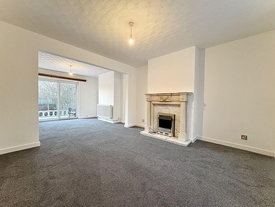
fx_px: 111
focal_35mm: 14
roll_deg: -0.4
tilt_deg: -0.4
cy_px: 104
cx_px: 138
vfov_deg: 85.7
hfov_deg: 102.1
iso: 160
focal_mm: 2.22
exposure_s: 1/50
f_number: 2.2
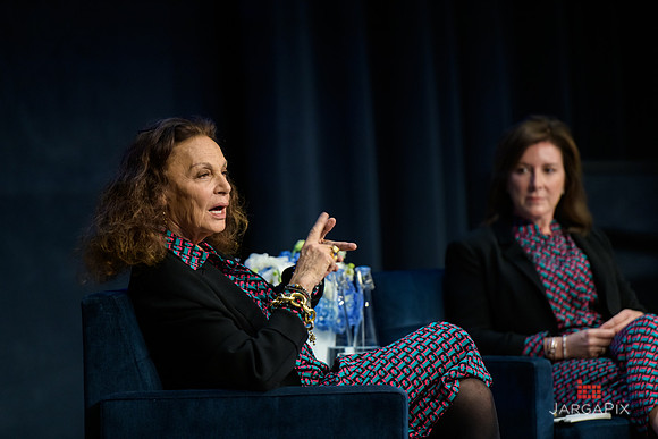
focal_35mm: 200
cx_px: 329
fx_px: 3656
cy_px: 220
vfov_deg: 6.9
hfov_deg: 10.3
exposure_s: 1/200
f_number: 3.2
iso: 1000
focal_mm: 200
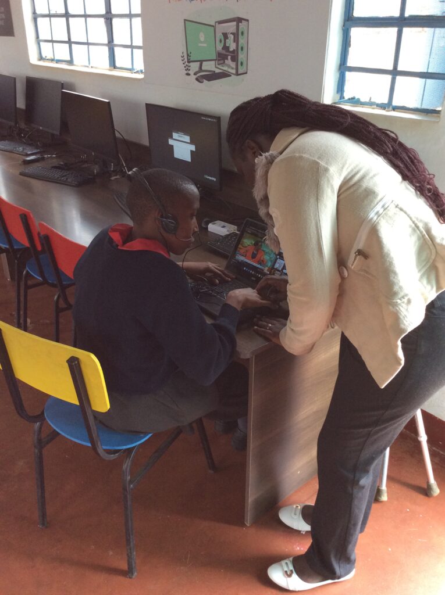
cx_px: 222
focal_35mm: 32
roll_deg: +0.7
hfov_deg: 44.1
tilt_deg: -27.5
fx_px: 550
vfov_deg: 56.9
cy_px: 298
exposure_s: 1/25
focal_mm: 3.3
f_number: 2.4
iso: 80
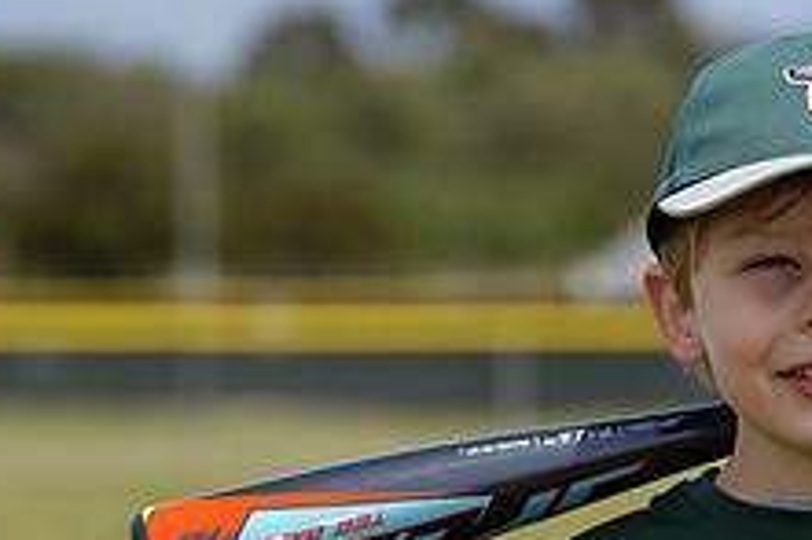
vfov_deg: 4.2
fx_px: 7280
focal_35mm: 323
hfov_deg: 6.4
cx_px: 838
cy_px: 637
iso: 50
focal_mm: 123
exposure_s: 1/400
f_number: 5
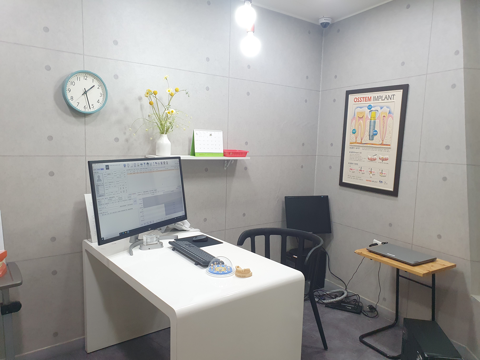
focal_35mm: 26
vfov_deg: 53.1
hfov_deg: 67.3
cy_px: 180
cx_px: 240
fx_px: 361
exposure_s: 1/120
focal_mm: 4.32
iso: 250
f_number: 2.4
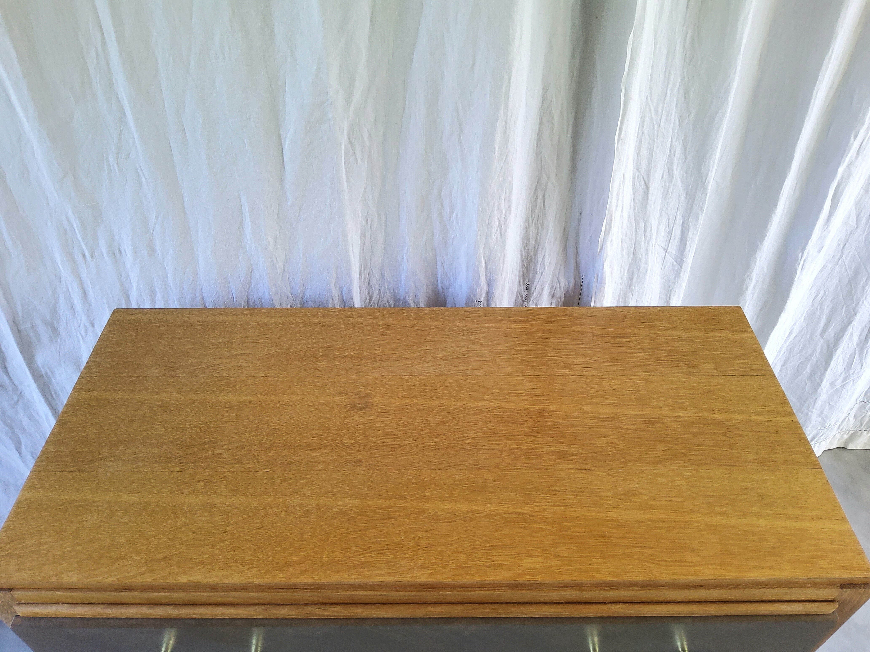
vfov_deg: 53.1
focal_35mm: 26
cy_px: 326
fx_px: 653
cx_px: 435
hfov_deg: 67.3
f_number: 2
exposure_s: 1/60.2
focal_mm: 3.08
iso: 160
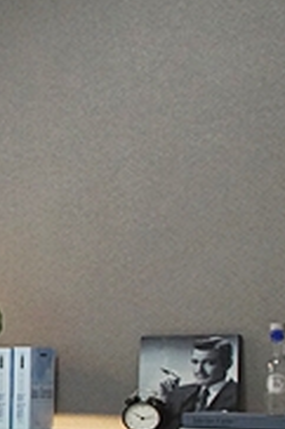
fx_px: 785
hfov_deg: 13.4
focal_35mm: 66
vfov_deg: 29.5
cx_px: -443
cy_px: 368
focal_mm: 10
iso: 800
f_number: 9
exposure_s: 1/25
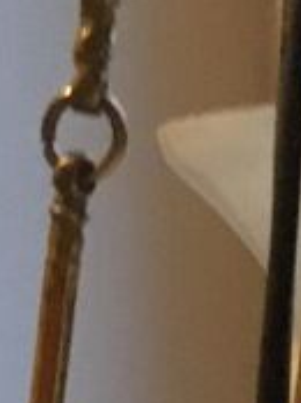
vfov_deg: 7.7
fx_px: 2766
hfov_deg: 6.0
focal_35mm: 238
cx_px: 658
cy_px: 1016
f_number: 2.4
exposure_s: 1/17
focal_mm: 3.3
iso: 200
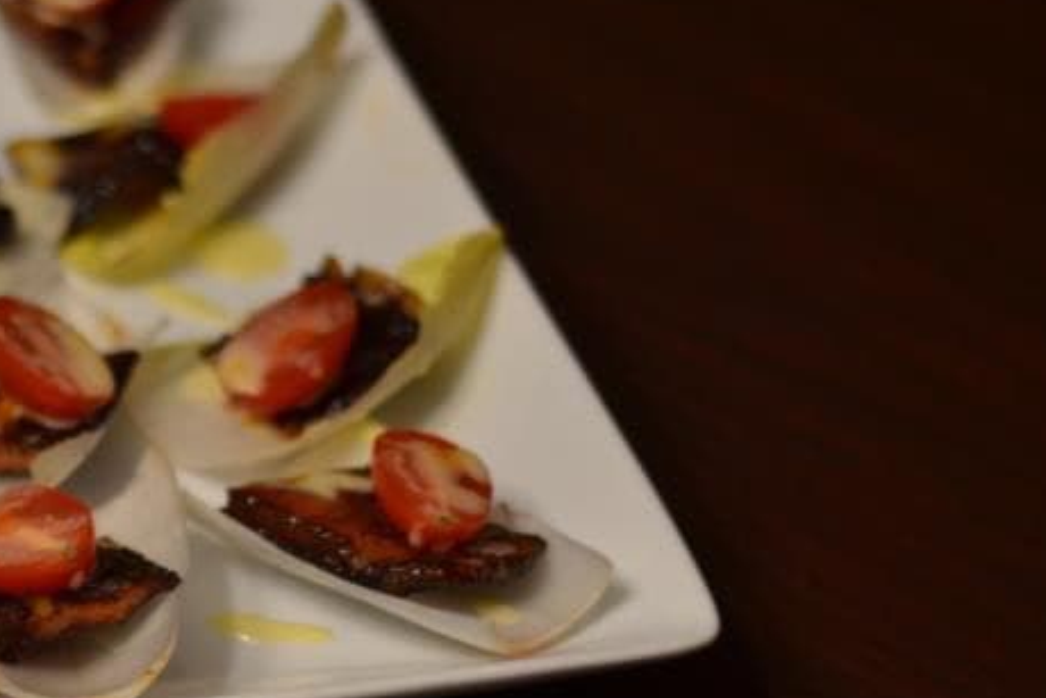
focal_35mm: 167
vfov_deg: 8.2
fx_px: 4854
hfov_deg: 12.1
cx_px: -86
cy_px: 563
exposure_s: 1/60
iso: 100
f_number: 1.8
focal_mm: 50
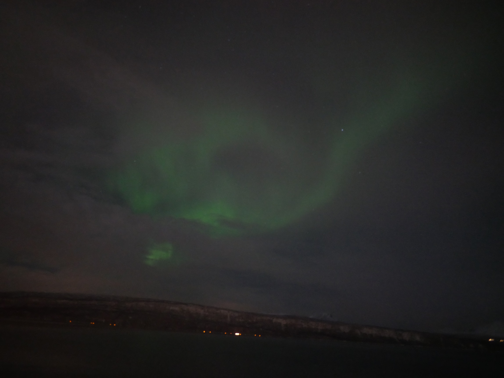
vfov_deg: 49.8
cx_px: 252
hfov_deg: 63.4
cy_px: 189
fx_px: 408
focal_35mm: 28
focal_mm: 14
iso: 3200
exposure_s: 1
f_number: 2.5
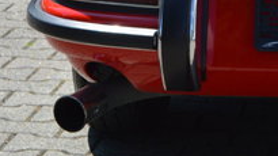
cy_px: -101
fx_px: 1650
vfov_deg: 5.3
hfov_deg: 9.4
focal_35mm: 224
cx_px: 410
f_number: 8
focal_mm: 38
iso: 100
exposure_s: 1/250
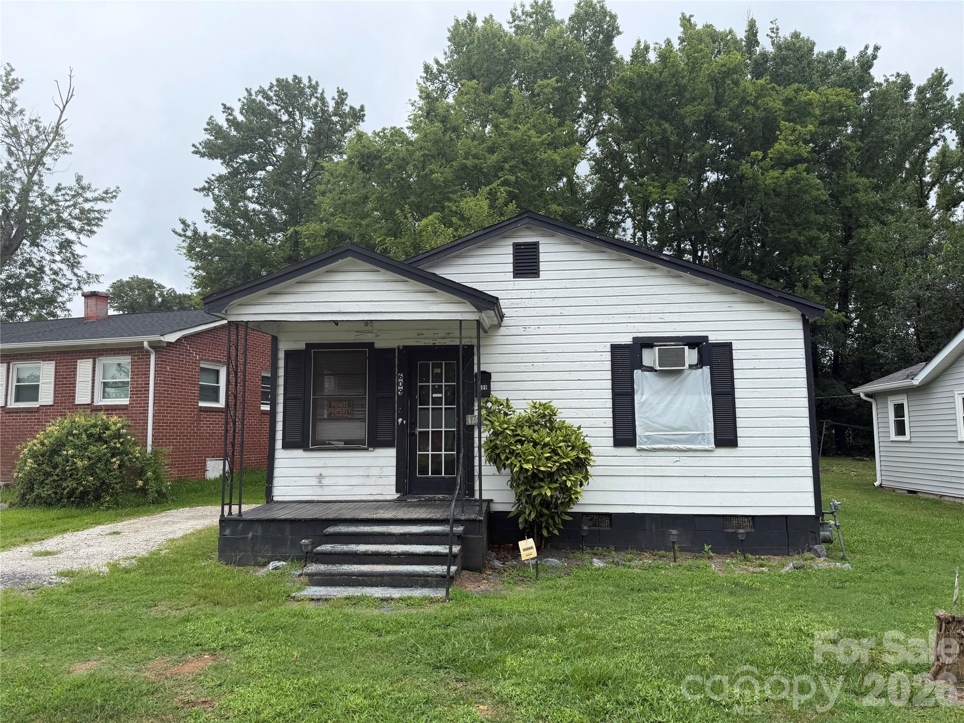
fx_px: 668
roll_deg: +2.2
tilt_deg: +7.8
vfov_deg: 56.8
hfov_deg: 71.6
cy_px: 362
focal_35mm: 24
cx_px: 482
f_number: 1.78
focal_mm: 6.76
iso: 80
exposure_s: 1/2370
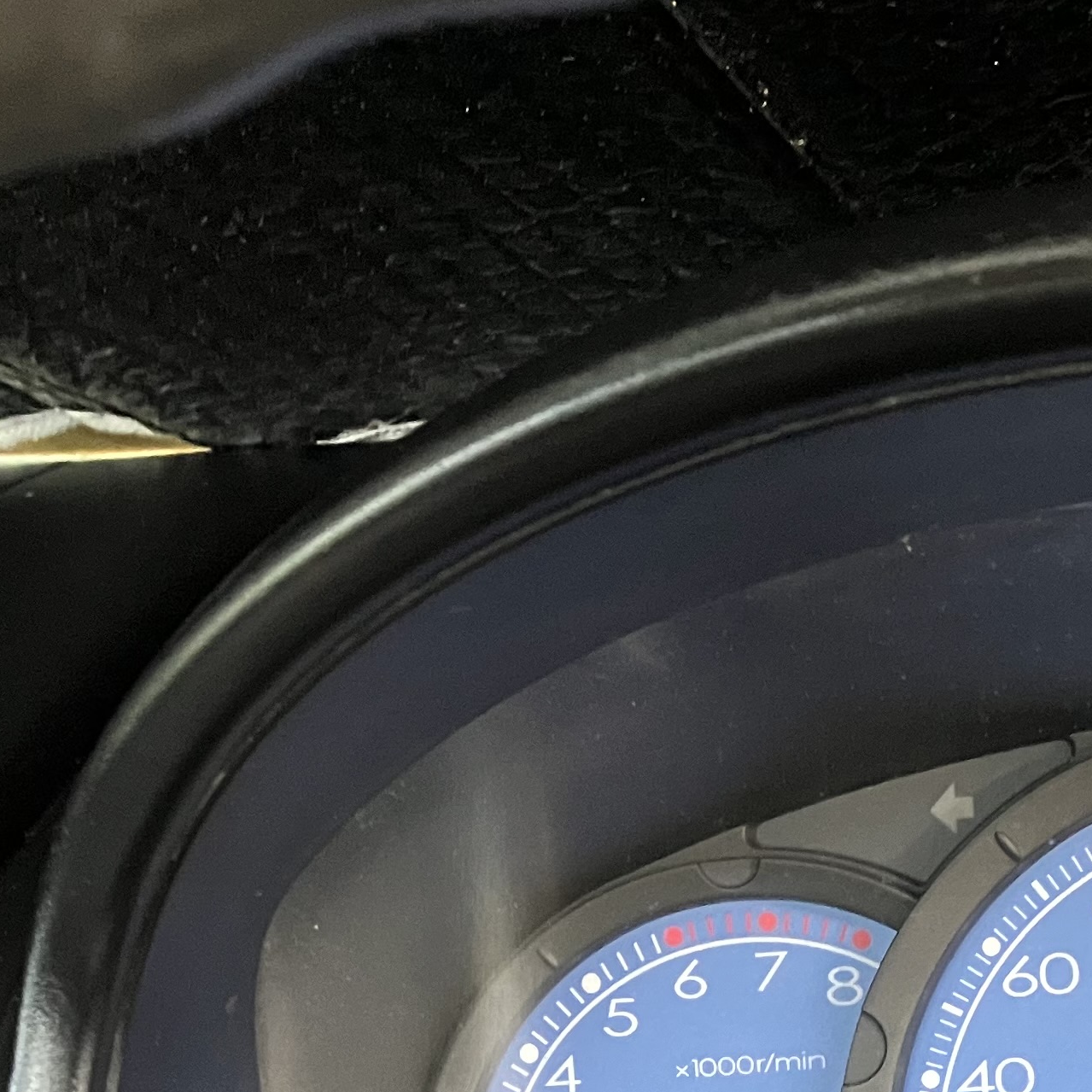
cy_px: 1221
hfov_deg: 21.8
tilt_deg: -24.2
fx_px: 2784
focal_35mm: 78
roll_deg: +10.6
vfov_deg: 21.0
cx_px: 909
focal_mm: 3.99
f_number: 1.8
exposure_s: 1/30
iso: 400
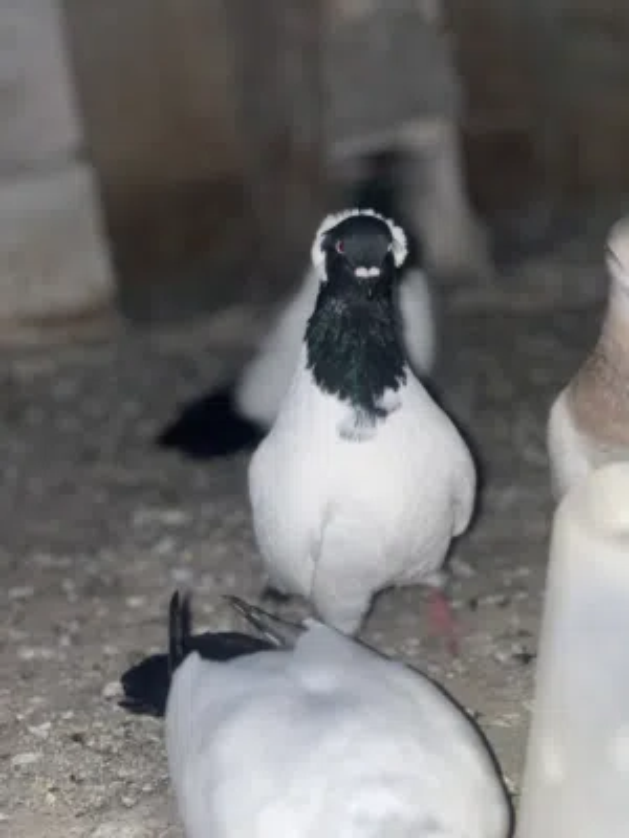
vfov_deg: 25.3
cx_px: 314
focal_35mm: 77
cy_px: 419
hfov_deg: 19.1
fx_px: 1866
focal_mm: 9
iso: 125
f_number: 2.8
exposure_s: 1/34
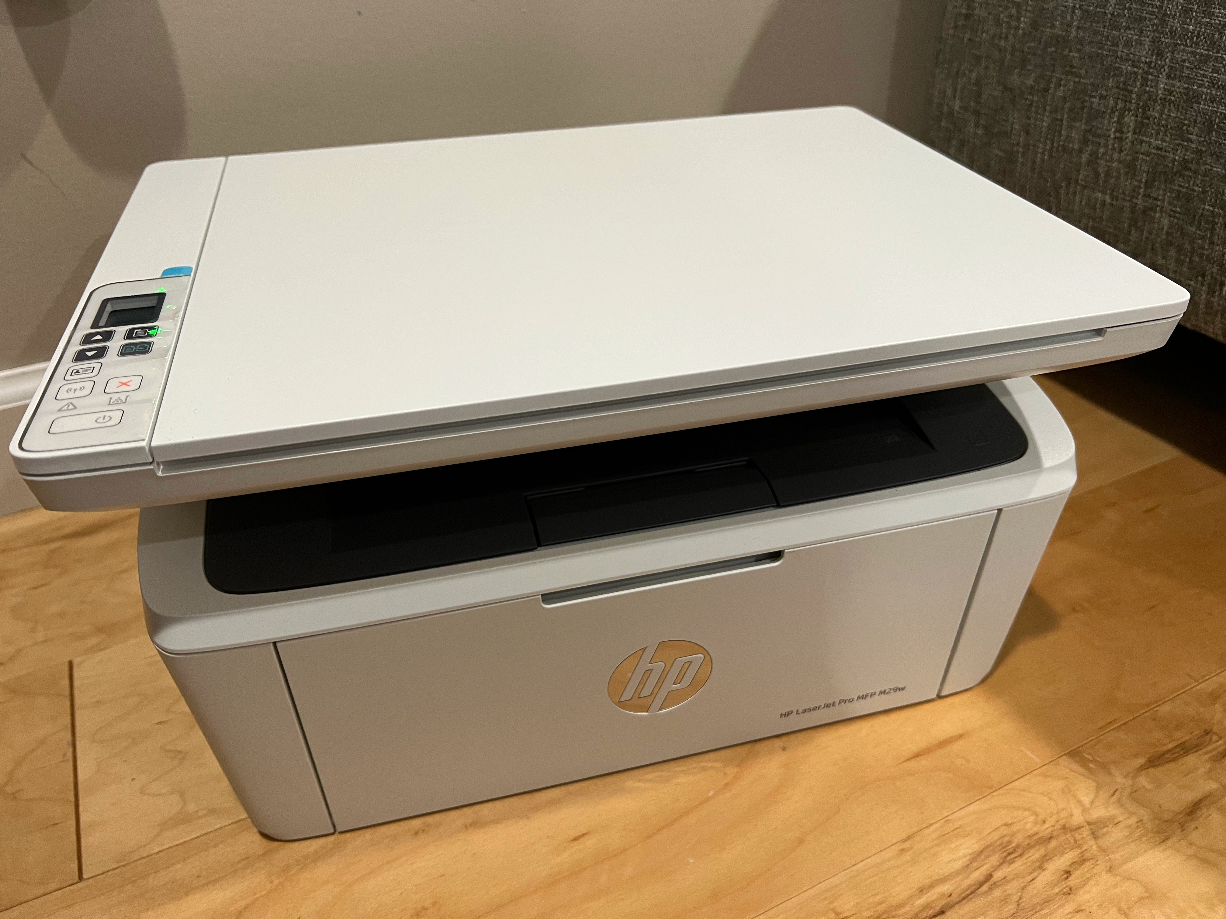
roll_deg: +1.2
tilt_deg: -35.2
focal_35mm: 26
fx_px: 921
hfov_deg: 67.3
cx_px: 613
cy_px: 460
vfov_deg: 53.1
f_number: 1.5
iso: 200
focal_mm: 5.7
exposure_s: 1/60
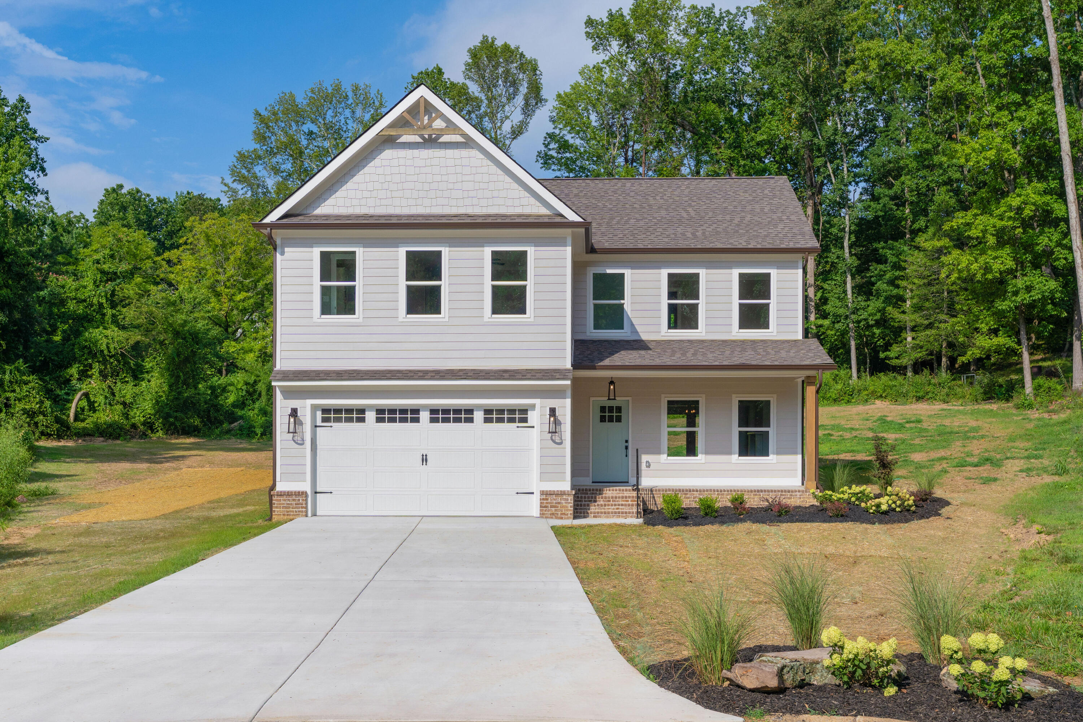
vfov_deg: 37.9
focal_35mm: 35
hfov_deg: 54.4
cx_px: 542
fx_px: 1053
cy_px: 361
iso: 320
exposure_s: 1/1250
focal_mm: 35
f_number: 7.1
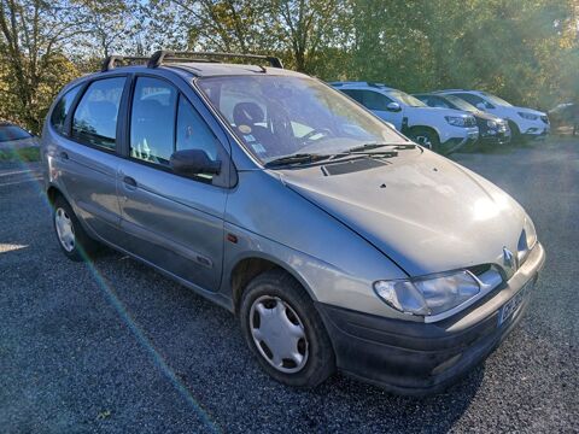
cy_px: 217
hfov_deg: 67.3
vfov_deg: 53.1
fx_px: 435
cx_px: 290
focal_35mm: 26
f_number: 1.8
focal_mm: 3.98
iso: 20
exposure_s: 1/180
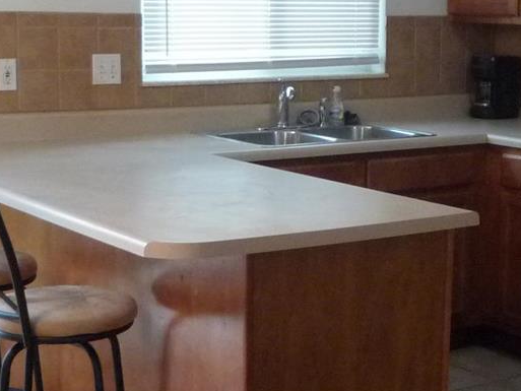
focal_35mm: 78
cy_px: 195
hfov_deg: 25.0
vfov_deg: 18.9
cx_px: 320
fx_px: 1174
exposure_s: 1/30
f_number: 2.8
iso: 400
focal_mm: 4.4
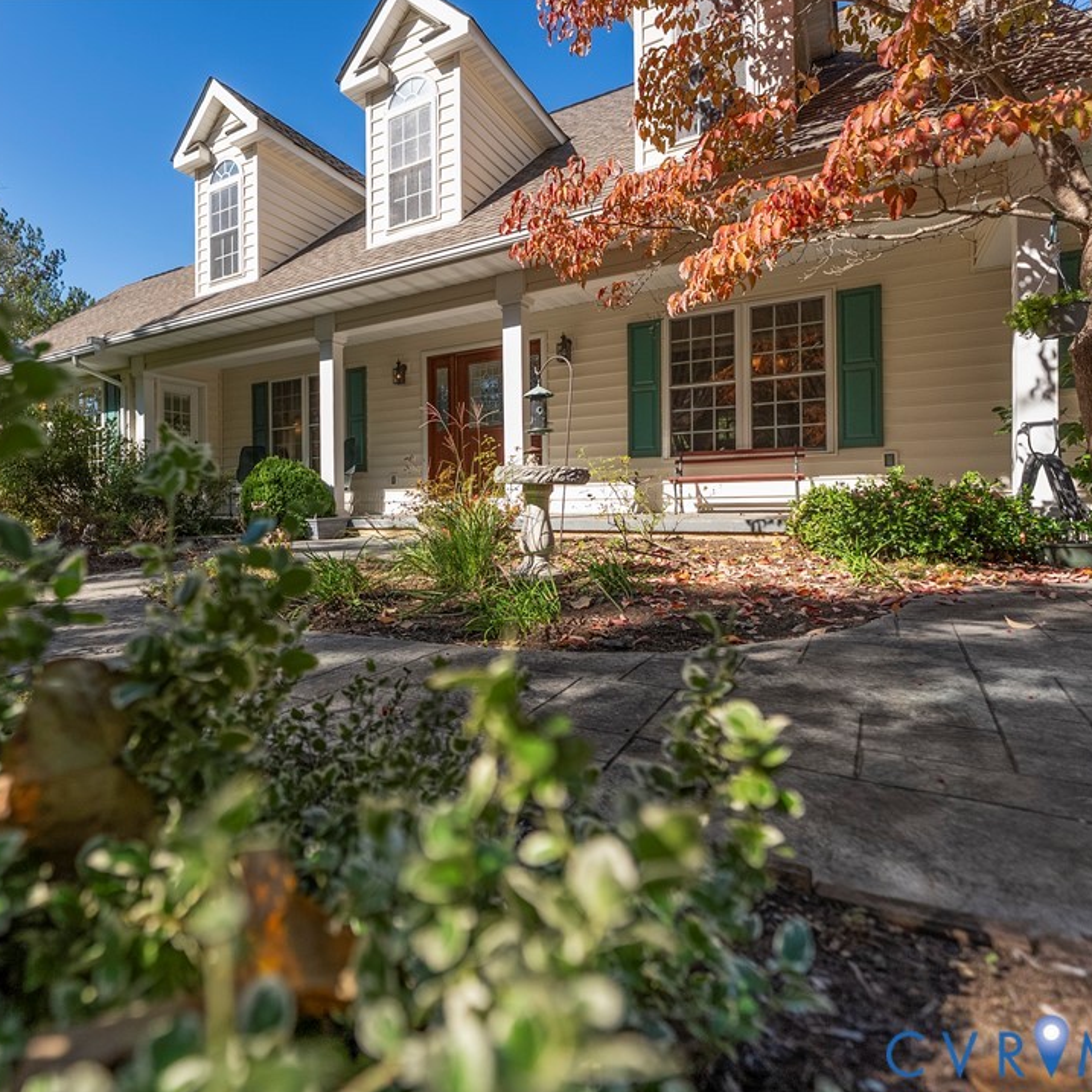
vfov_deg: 80.7
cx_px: 391
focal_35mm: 18
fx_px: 642
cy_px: 547
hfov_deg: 78.8
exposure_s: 1/5000
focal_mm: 14
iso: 640
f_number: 2.8
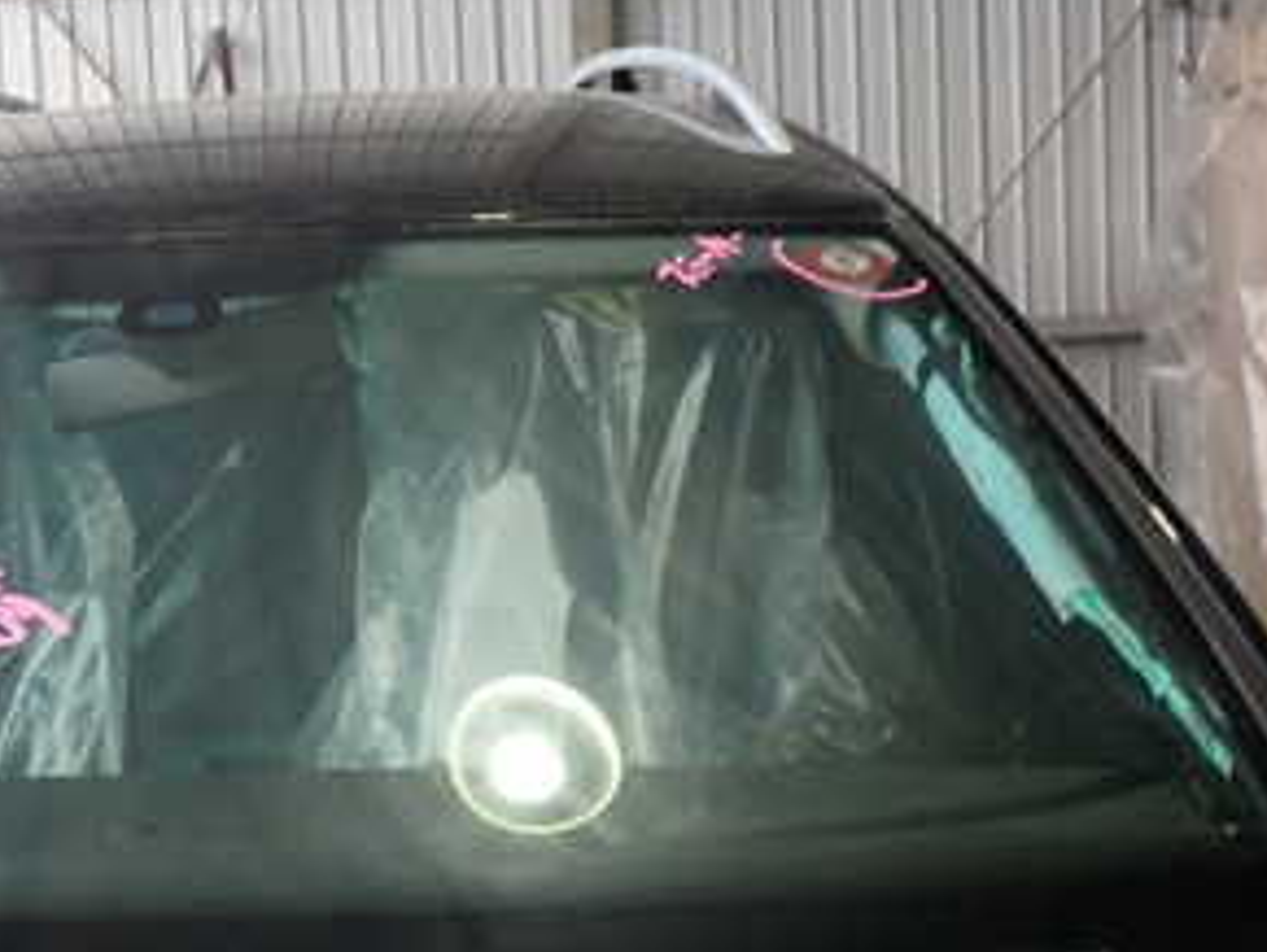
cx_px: 175
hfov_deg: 30.1
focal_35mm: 62
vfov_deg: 23.6
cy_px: 367
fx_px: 2271
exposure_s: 1/100
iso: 200
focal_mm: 5.4
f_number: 2.3
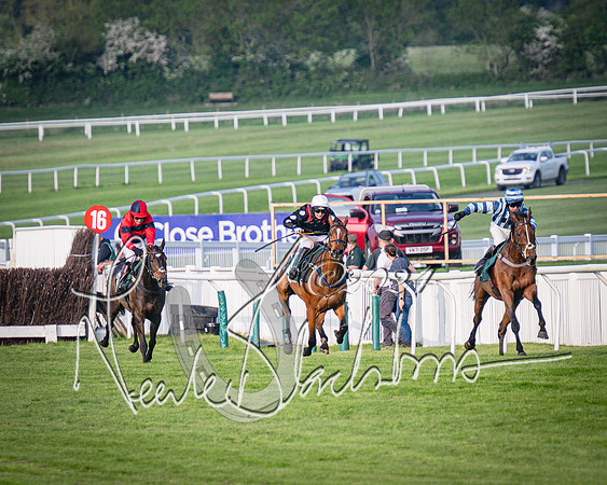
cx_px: 298
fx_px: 11212
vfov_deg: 2.5
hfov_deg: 3.1
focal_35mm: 624
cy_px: 261
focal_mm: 240
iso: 400
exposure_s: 1/2000
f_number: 4
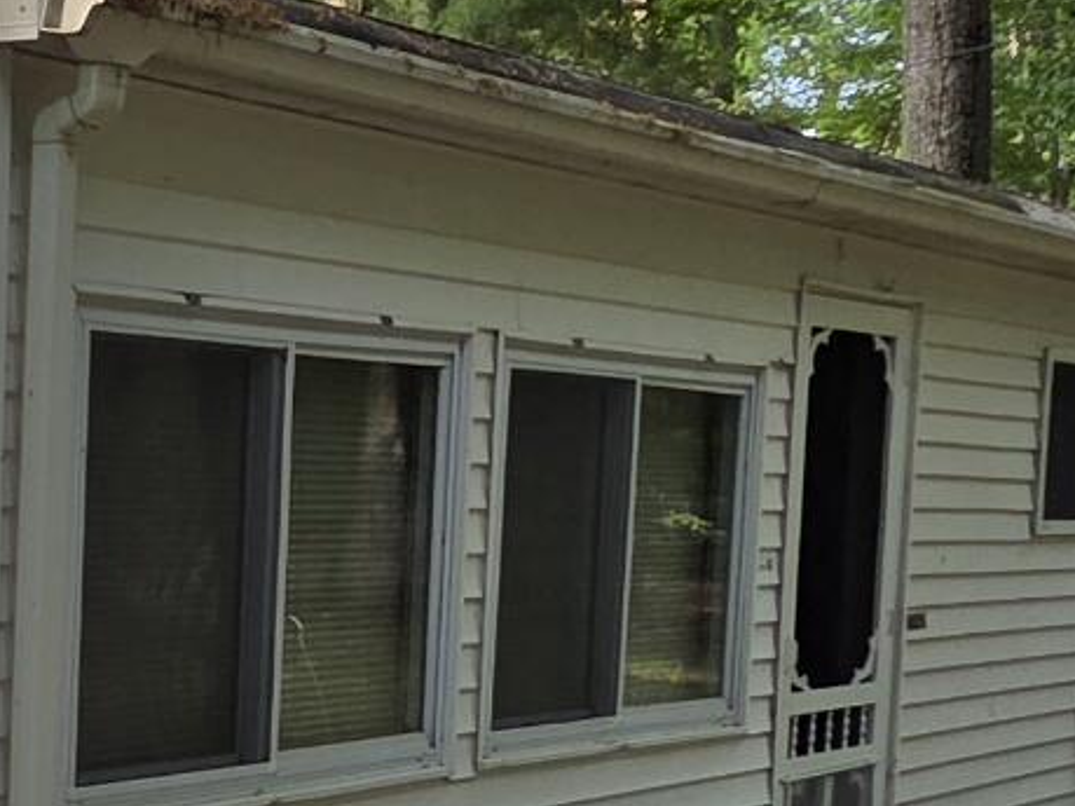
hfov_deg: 24.7
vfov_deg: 21.4
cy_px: 630
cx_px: -342
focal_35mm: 68
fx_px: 2111
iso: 50
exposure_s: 1/400
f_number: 2.2
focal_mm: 2.2
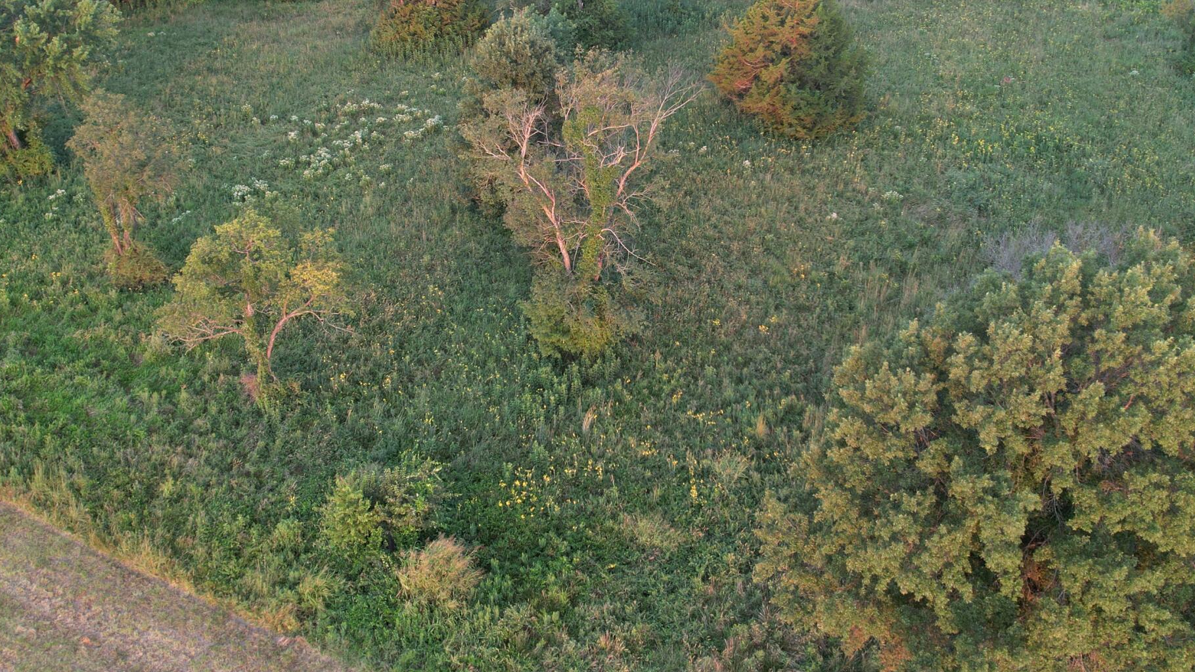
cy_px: 236
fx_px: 1204
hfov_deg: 52.8
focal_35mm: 38
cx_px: 633
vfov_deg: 31.0
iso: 160
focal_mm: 8.38
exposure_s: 1/15
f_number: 2.8
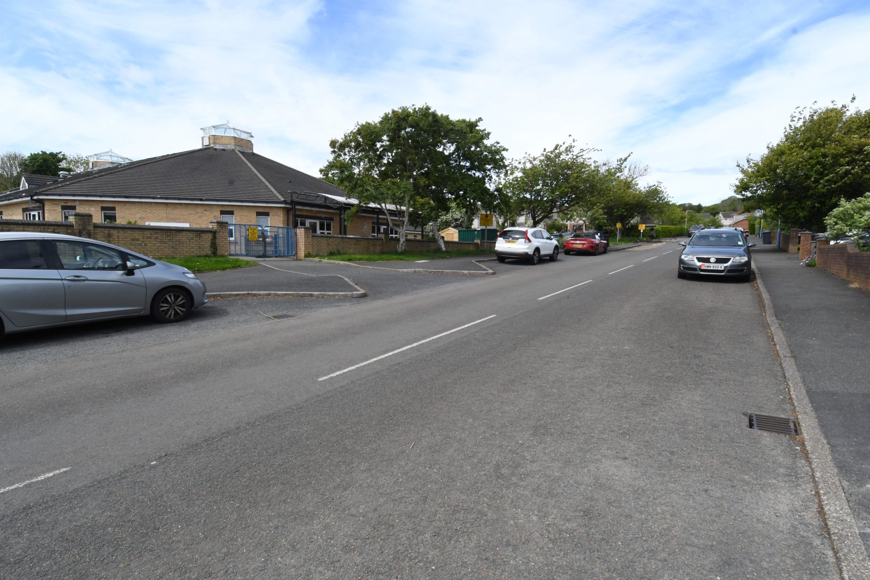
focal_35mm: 36
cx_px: 435
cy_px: 290
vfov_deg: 36.9
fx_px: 870
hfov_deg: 53.1
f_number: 11
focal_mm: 24
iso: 1000
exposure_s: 1/500
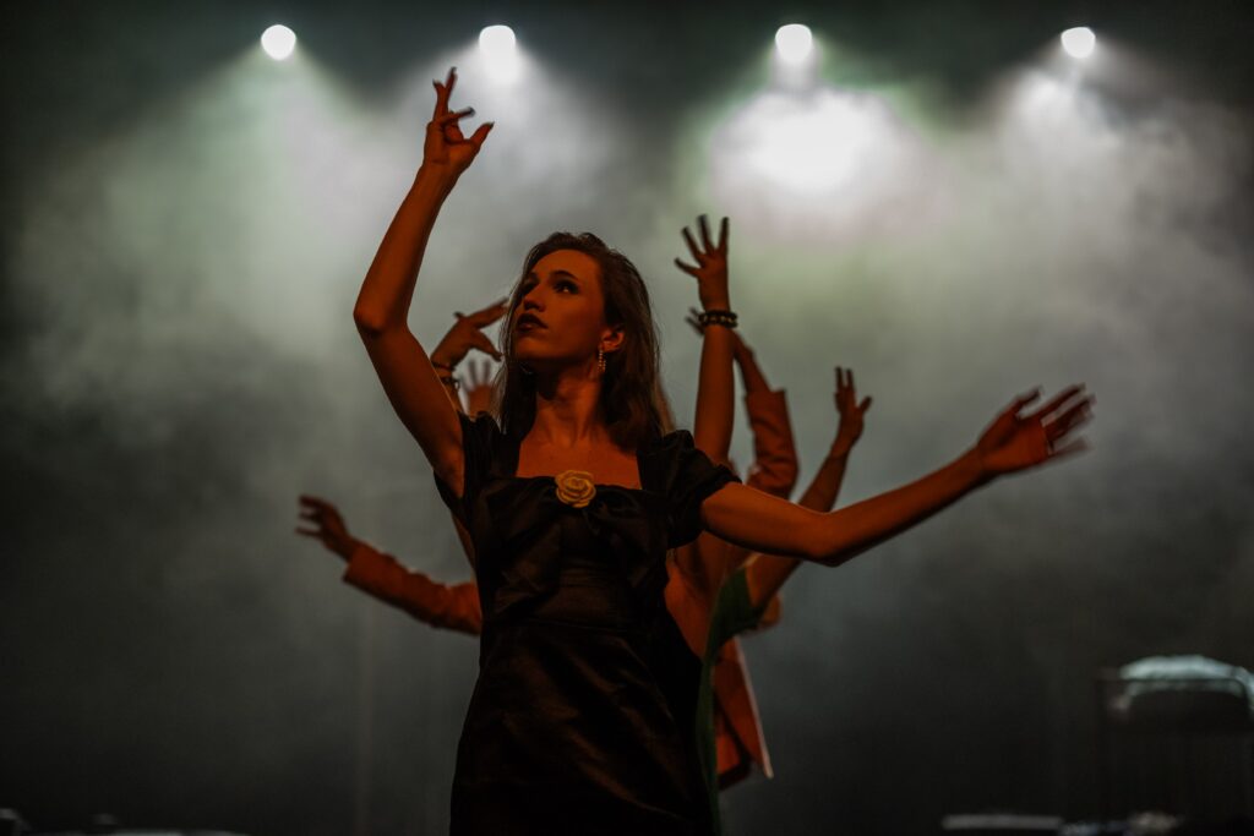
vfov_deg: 27.0
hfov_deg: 39.6
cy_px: 418
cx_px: 627
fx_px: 1742
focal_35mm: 50
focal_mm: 50
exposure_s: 1/100
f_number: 1.6
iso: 3200
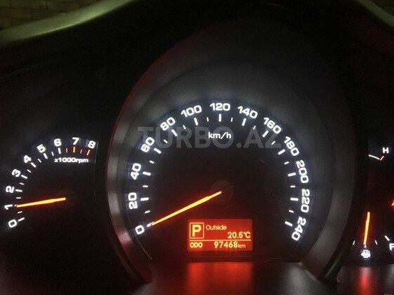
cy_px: 137
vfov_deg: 41.8
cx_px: 209
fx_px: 387
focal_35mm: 34
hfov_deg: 53.9
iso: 250
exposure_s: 1/17
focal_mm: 4.15
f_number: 2.2
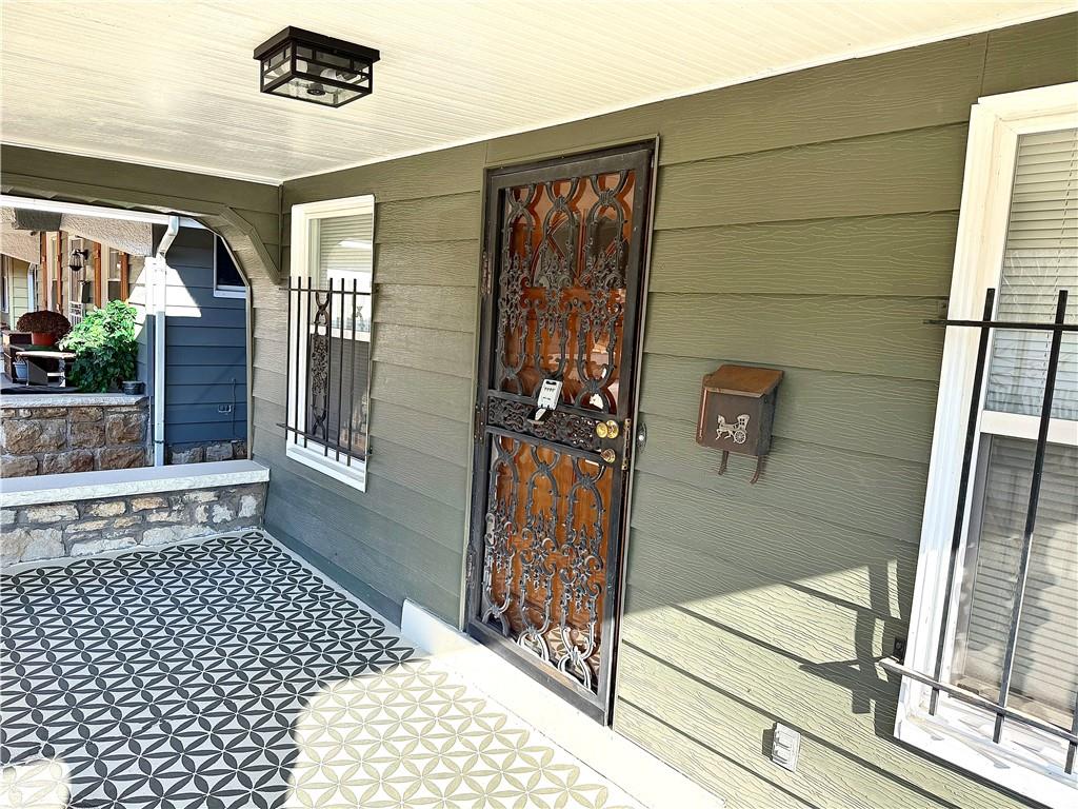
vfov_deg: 56.8
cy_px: 404
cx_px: 539
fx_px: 747
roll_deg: -3.3
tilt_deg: -6.0
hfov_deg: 71.6
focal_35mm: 24
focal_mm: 6.76
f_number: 1.78
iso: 100
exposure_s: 1/1410
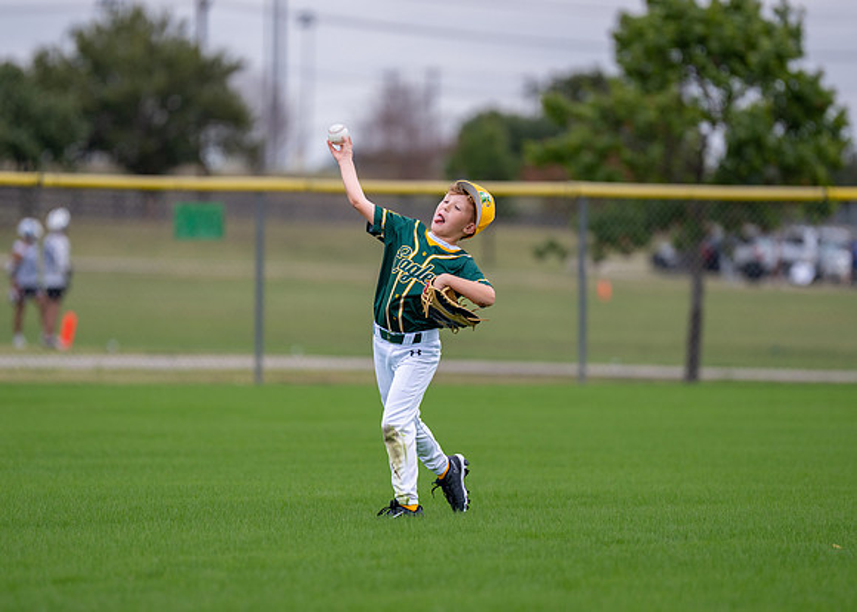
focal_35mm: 262
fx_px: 6374
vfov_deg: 5.5
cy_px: 312
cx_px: 406
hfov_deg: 7.7
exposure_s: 1/1600
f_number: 2.8
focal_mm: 200
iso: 320
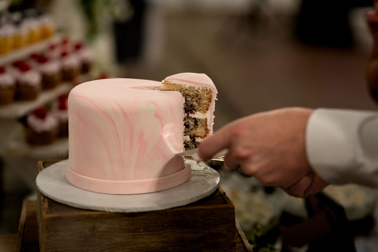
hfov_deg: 23.8
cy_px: 126
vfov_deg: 16.0
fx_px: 897
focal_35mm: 85
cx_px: 189
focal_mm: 85
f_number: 2
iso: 640
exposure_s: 1/100
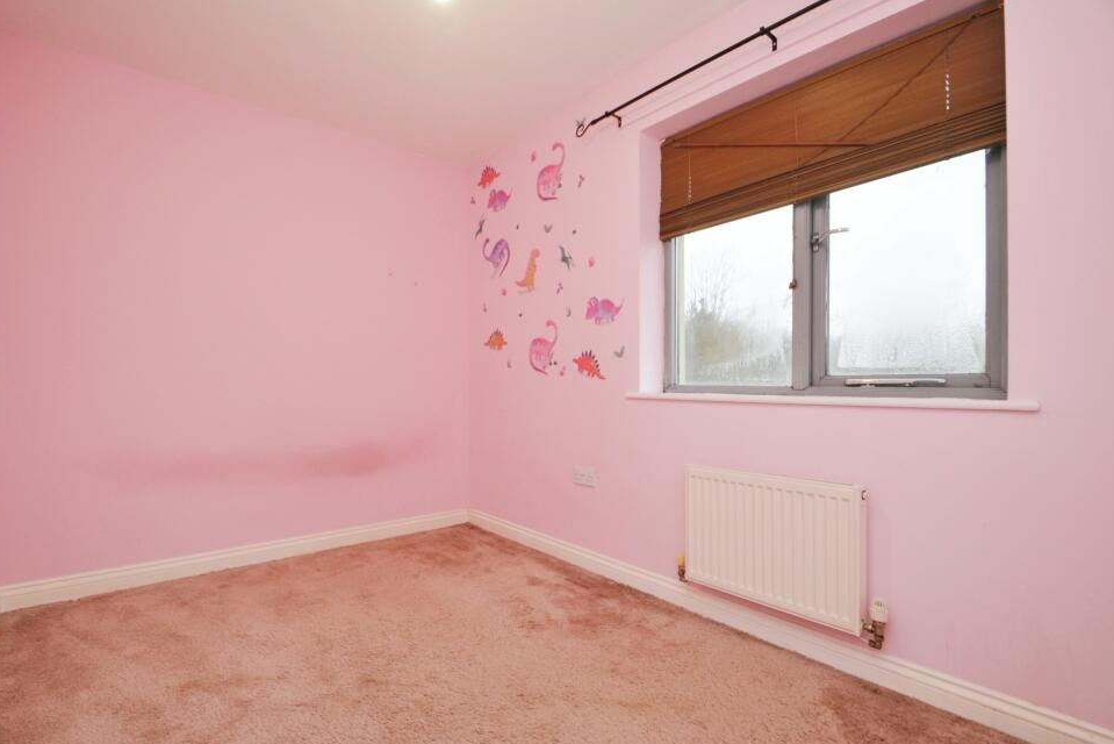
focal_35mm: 16
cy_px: 376
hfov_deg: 96.7
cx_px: 545
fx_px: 495
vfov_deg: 73.8
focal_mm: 10
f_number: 6.3
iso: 320
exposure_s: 1/25
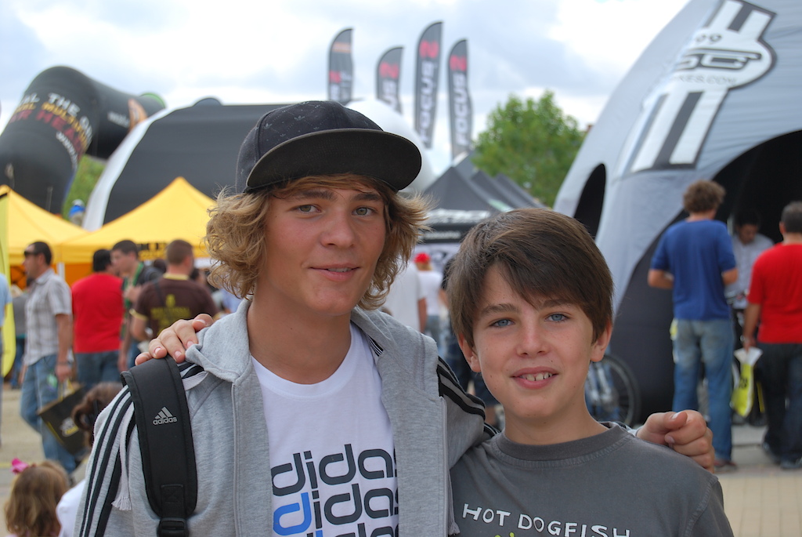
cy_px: 268
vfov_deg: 16.6
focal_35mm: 82
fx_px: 1840
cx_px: 401
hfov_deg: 24.6
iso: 100
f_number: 6.3
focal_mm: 55
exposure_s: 1/160
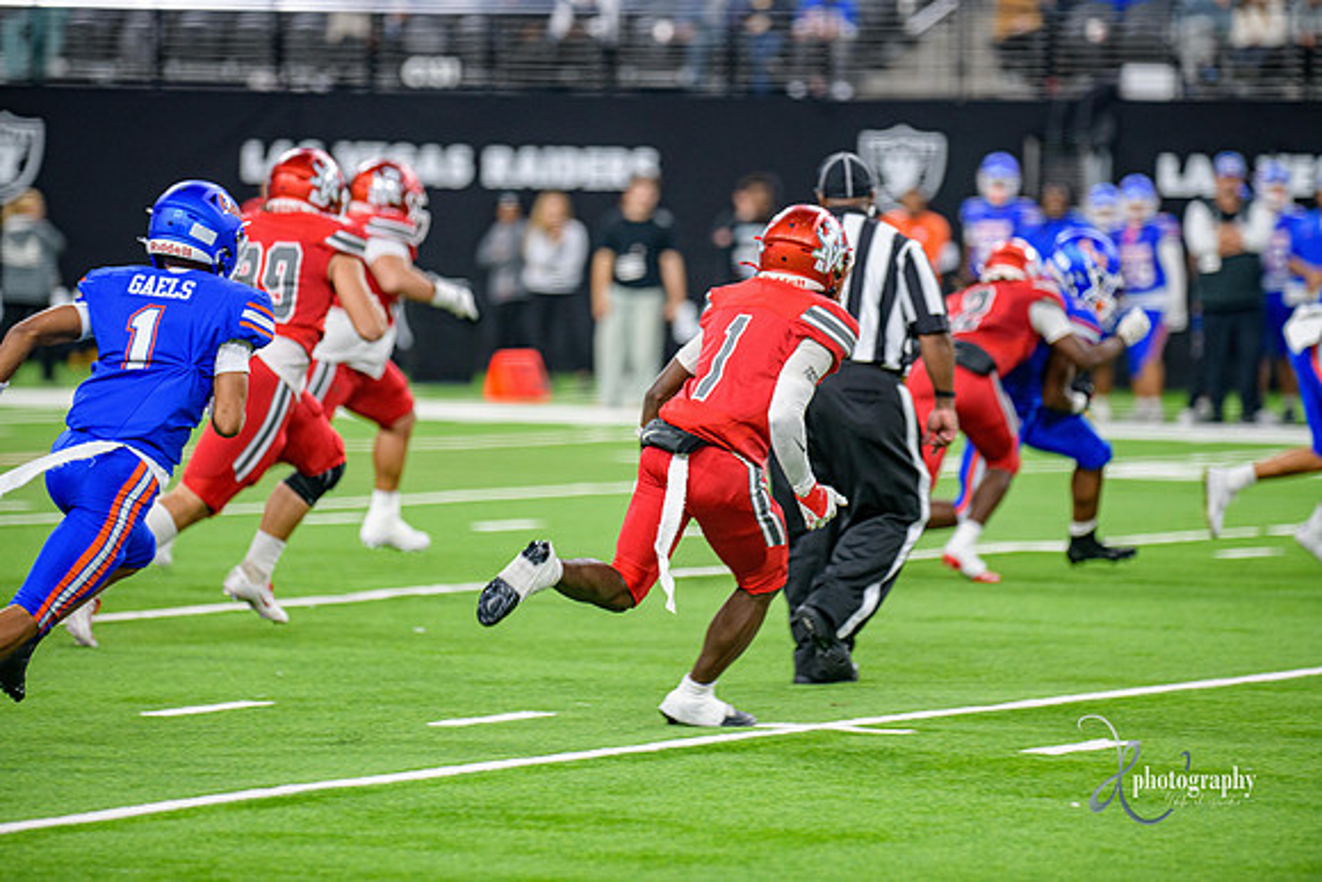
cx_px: 661
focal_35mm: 220
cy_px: 441
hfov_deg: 9.4
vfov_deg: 6.2
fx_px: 8080
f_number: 2.8
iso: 1000
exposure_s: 1/400
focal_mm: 220
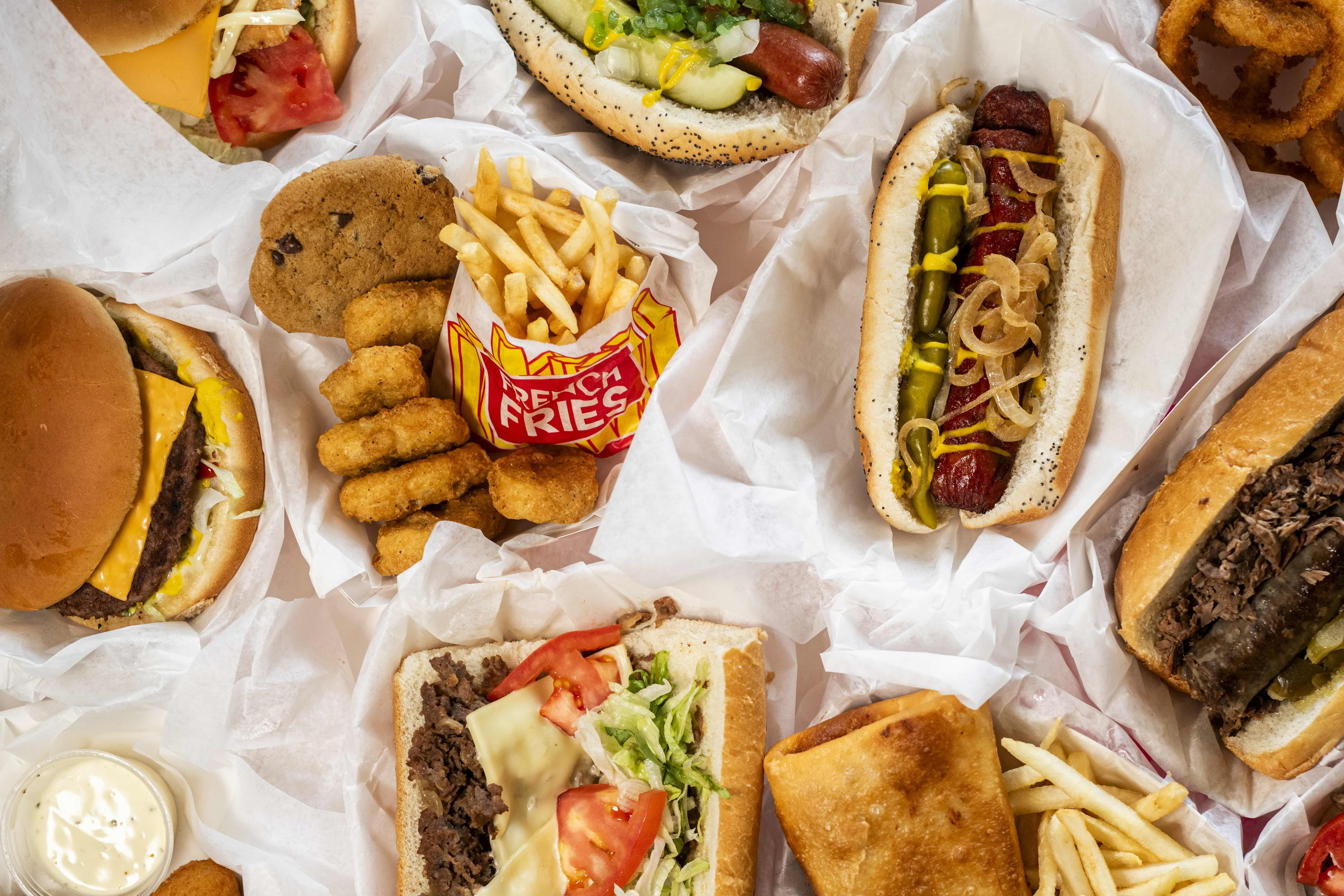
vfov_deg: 20.6
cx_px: 876
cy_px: 495
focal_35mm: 66
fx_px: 2464
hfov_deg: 30.3
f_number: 3.5
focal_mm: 50
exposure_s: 1/400
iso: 400
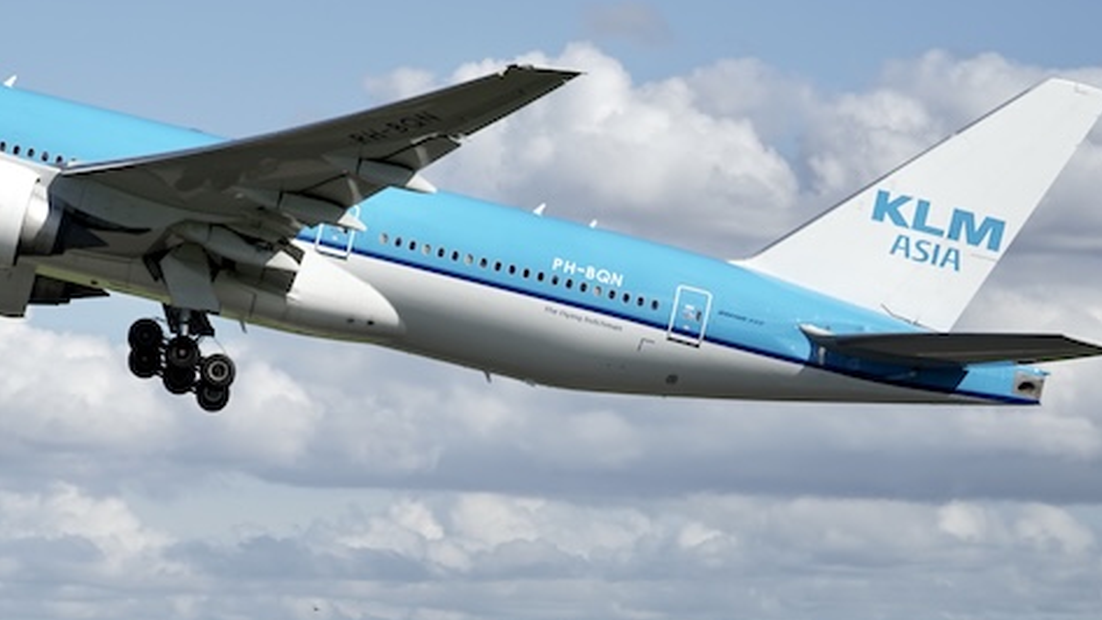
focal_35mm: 154
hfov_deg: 13.9
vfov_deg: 7.9
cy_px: 269
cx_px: 259
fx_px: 4500
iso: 160
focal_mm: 87
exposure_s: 1/1600
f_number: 5
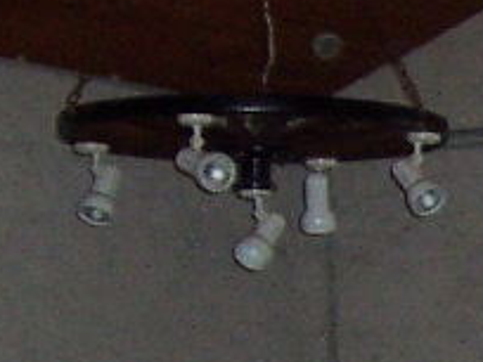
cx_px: 1101
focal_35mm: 218
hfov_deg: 8.4
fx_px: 3042
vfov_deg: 6.6
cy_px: 781
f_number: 2.8
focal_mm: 5.6
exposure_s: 1/60
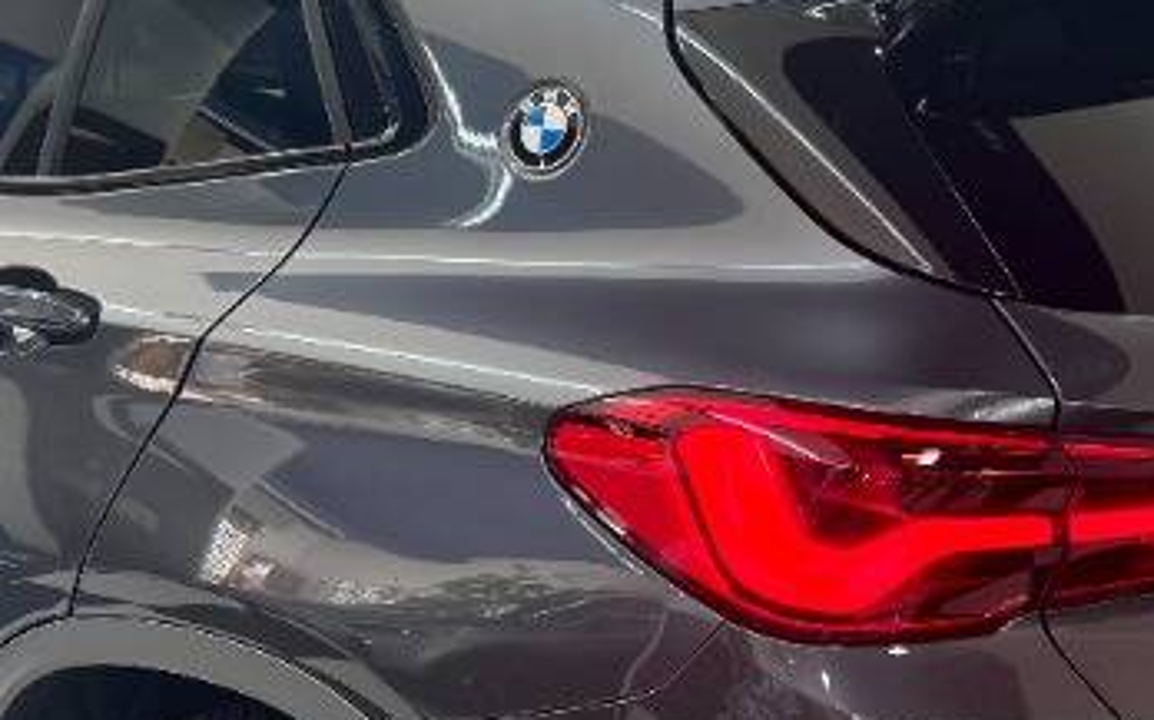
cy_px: 471
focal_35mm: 78
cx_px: 549
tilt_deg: -17.2
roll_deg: -0.9
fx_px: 2452
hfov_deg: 26.5
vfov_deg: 16.7
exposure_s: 1/100
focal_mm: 6.76
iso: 100
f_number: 1.78
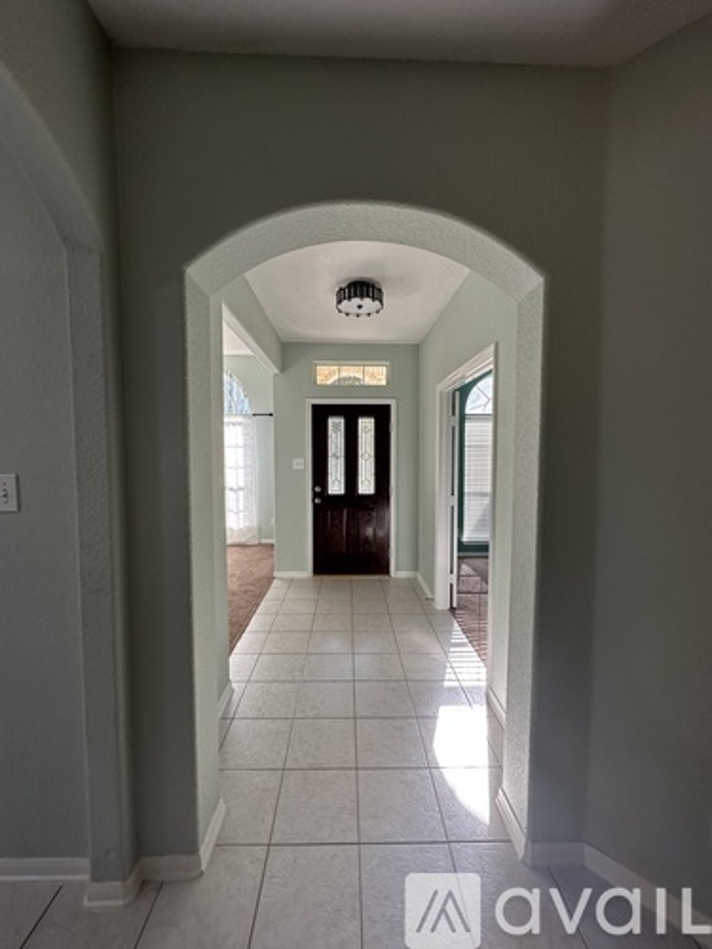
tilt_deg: -2.8
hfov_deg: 85.7
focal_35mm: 14
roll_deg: -0.5
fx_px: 384
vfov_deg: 102.1
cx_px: 356
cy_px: 474
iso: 50
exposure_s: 1/120
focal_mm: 2.22
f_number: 2.2
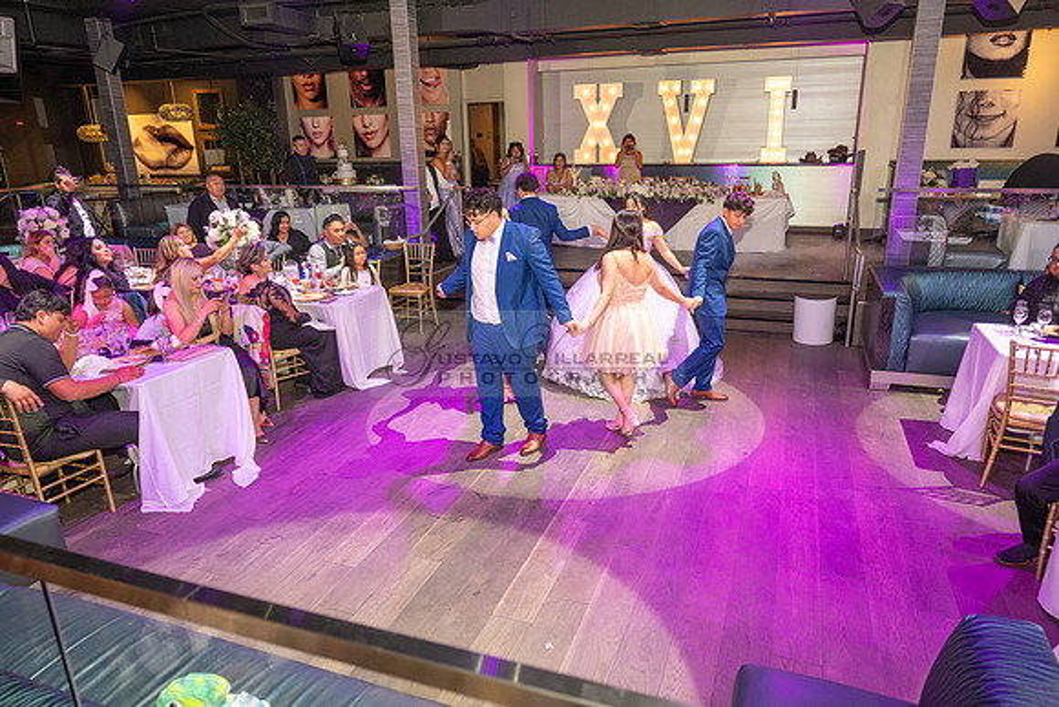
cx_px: 530
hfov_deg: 73.7
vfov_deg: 53.2
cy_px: 354
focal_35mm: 24
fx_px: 706
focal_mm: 24
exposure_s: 1/125
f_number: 3.5
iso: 1000
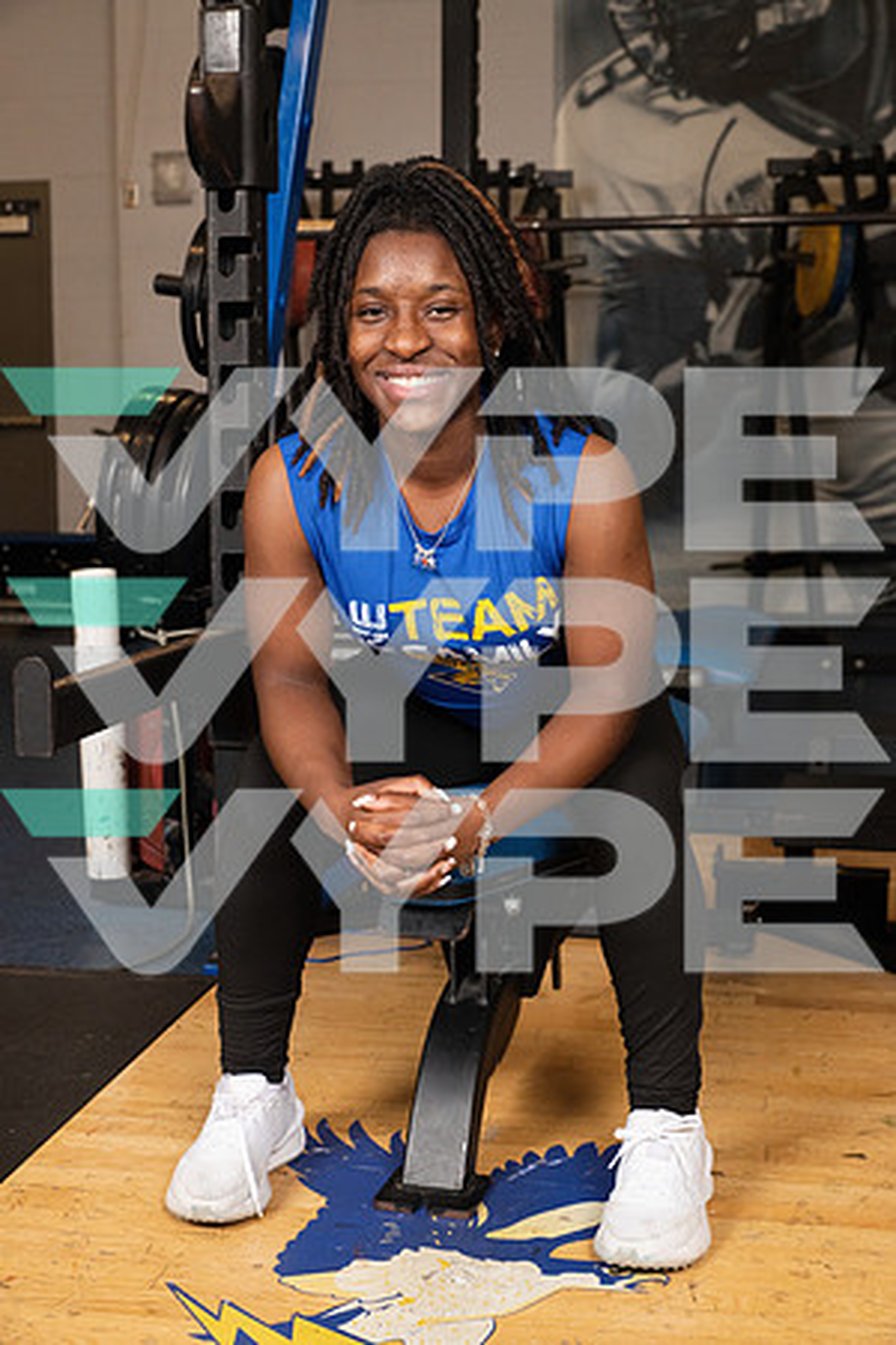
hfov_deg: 27.0
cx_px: 448
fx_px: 1867
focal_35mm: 50
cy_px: 672
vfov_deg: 39.6
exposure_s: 1/250
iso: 800
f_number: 7.1
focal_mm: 50
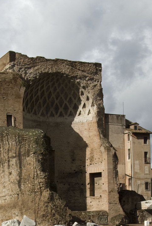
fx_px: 474
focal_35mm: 75
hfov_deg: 18.1
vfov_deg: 25.8
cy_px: 216
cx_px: 41
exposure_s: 1/500
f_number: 11
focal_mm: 24
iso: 200
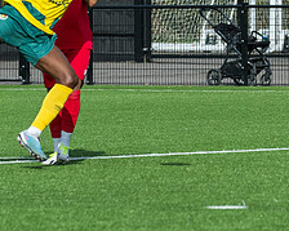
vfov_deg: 2.6
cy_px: -93
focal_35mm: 591
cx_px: 191
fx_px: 5053
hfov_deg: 3.3
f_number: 5
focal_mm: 135
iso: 400
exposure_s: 1/4000
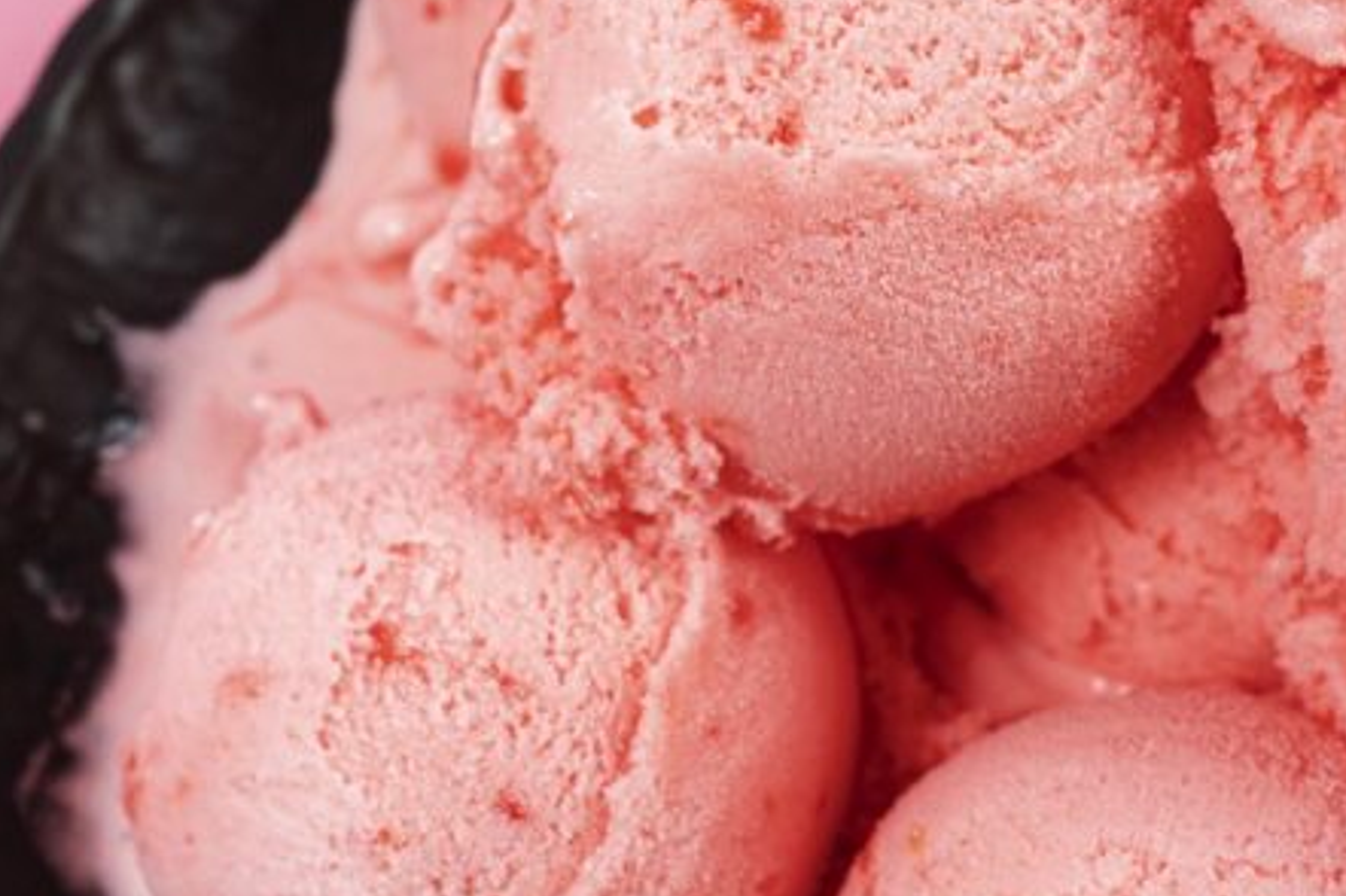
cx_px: 804
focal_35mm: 72
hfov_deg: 28.0
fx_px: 2690
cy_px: 344
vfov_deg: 18.9
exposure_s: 1/100
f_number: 11
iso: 400
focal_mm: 35
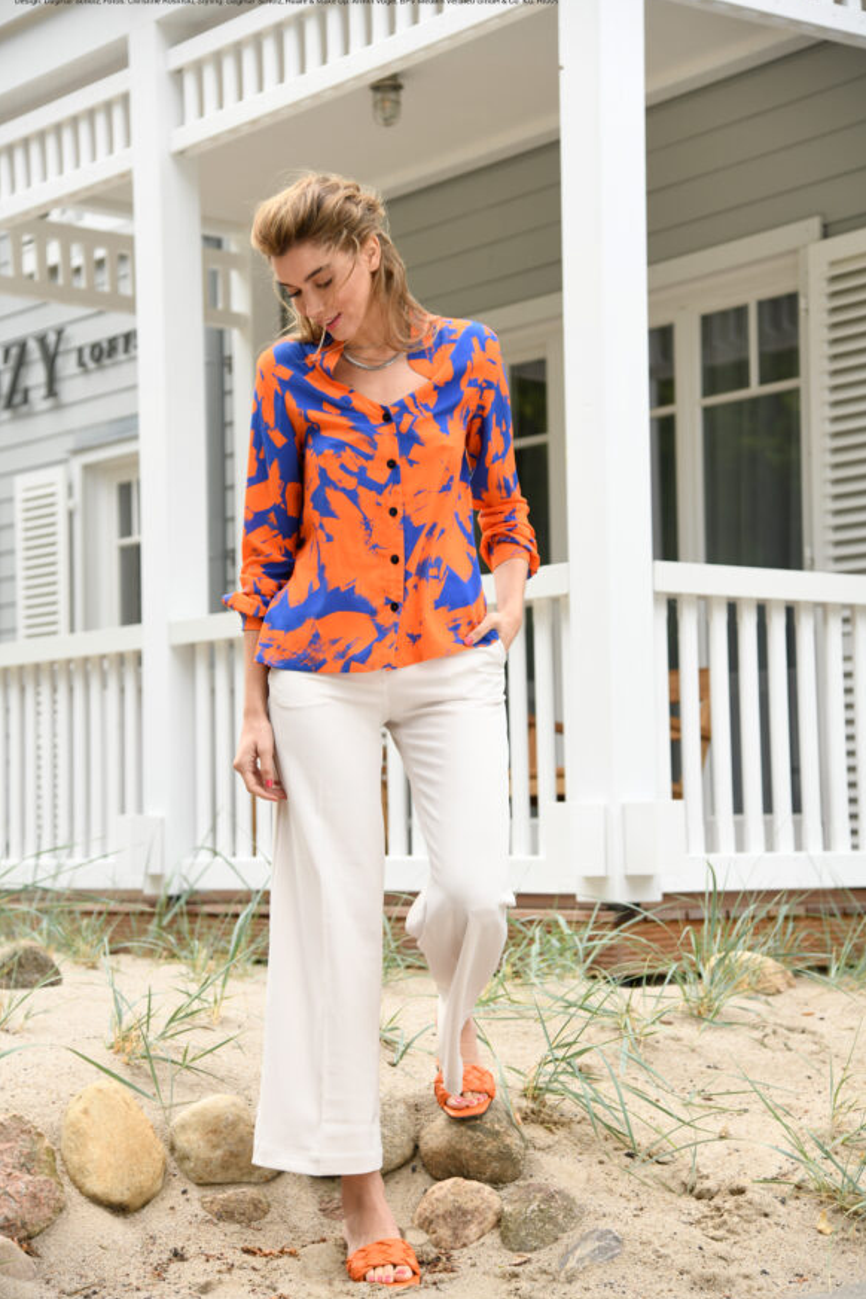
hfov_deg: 20.3
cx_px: 445
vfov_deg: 30.1
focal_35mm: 67
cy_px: 652
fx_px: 2417
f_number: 4
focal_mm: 65
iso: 200
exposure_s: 1/400
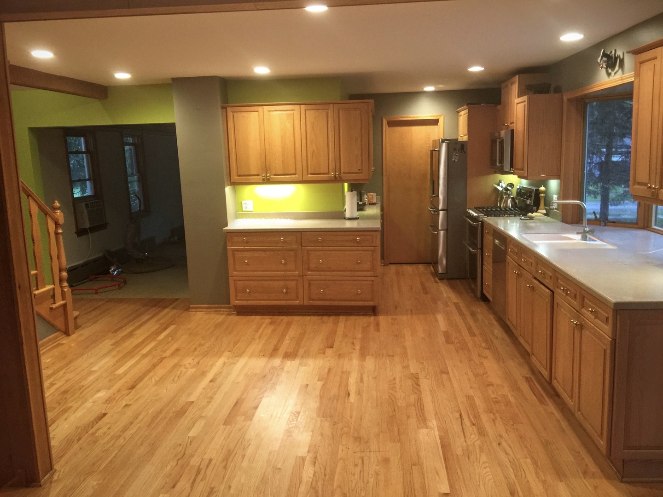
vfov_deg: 48.2
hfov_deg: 61.7
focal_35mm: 29
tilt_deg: -9.2
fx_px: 555
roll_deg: +1.6
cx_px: 332
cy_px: 248
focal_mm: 4.15
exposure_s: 1/15
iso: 80
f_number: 2.2
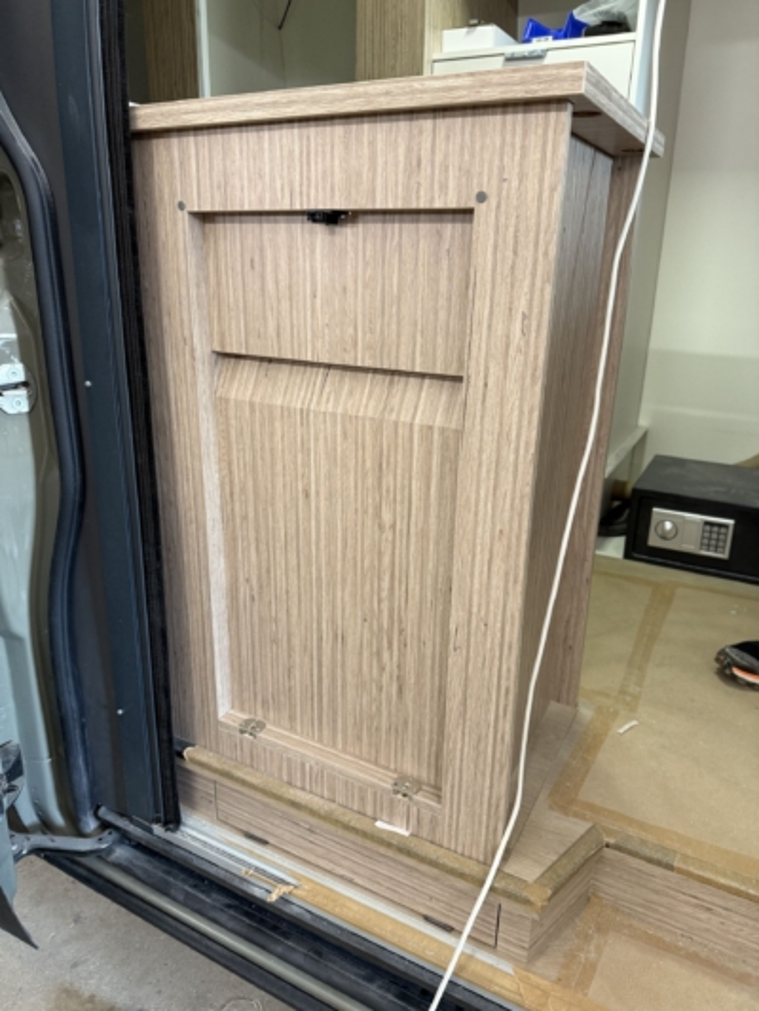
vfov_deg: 71.6
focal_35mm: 24
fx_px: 701
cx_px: 380
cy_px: 506
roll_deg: -1.5
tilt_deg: -18.3
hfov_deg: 56.8
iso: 160
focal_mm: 6.76
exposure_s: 1/50
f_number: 1.78
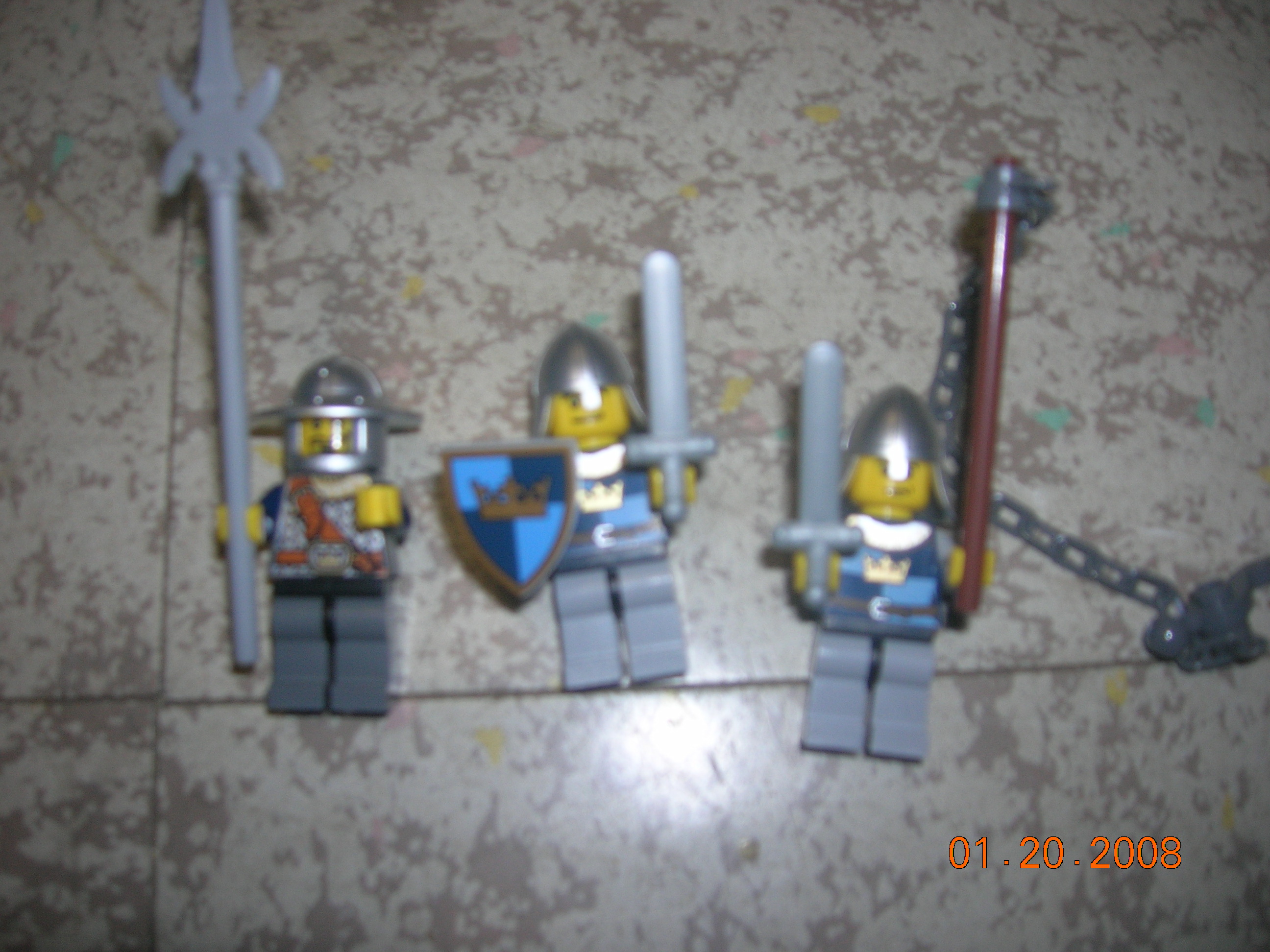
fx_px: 1247
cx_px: 635
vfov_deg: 41.8
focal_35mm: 34
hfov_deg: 54.0
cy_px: 476
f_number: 2.9
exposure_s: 1/60.1
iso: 50
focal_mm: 5.7
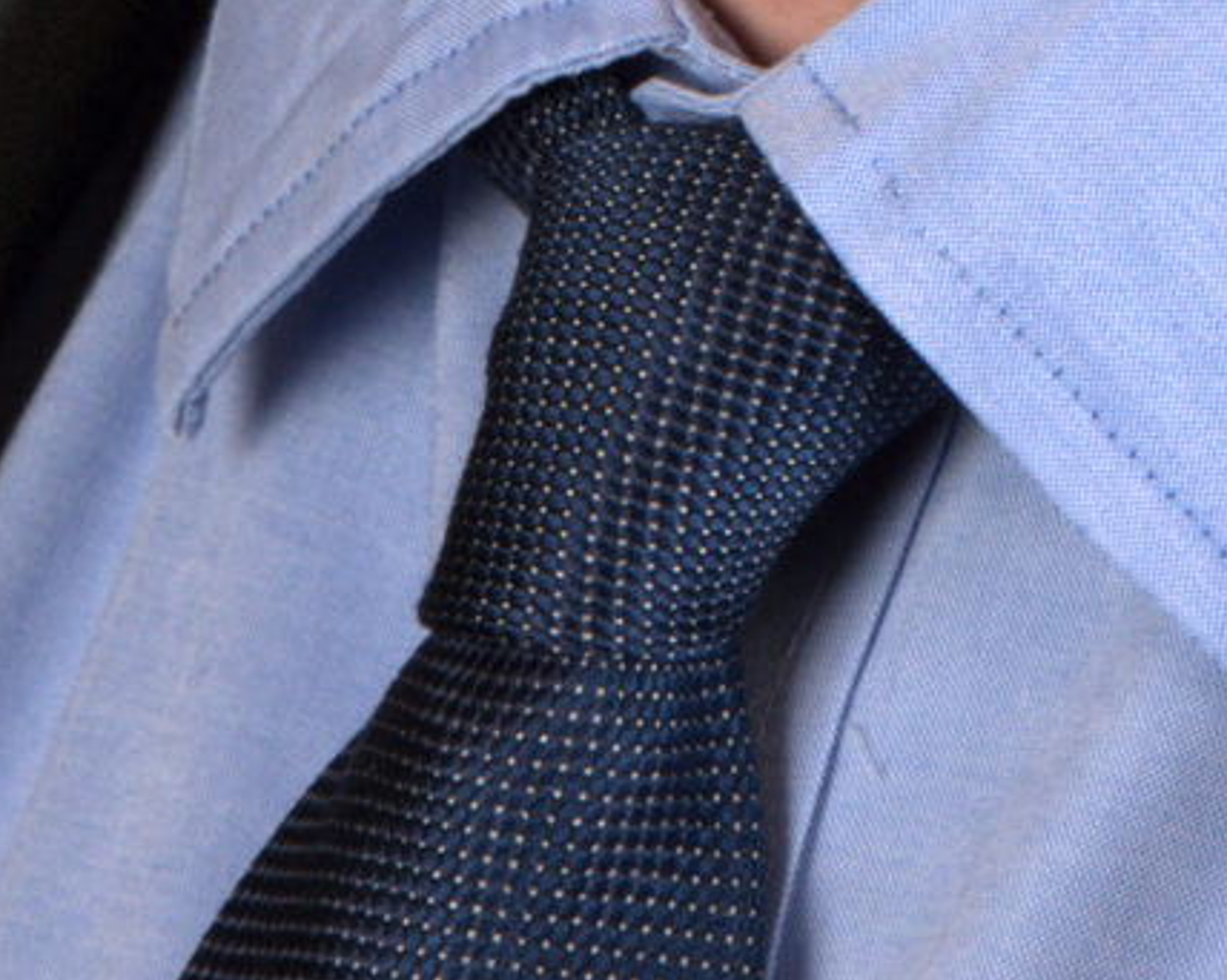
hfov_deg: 2.2
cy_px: -1034
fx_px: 32632
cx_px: 1019
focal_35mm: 899
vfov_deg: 1.7
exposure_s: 1/160
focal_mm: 160
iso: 250
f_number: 16
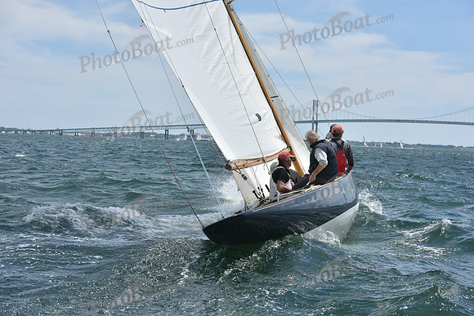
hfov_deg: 28.8
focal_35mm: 70
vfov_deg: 19.5
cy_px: 158
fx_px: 922
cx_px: 237
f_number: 7.1
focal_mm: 70
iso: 250
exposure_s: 1/1250
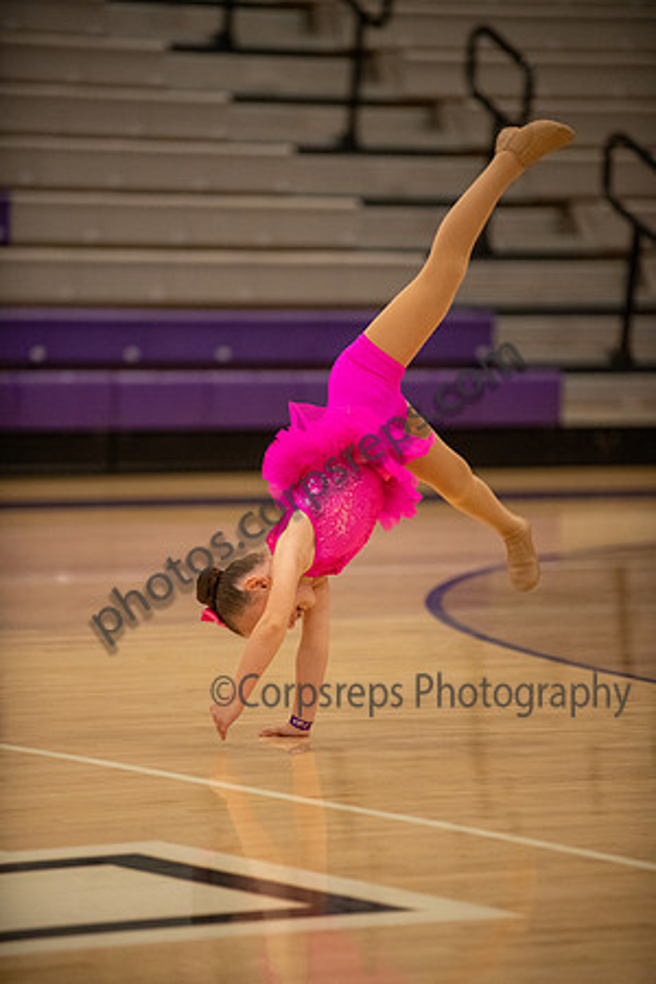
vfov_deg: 10.3
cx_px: 328
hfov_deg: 6.9
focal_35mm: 200
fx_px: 5466
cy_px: 492
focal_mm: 200
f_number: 2.8
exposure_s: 1/640
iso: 3200
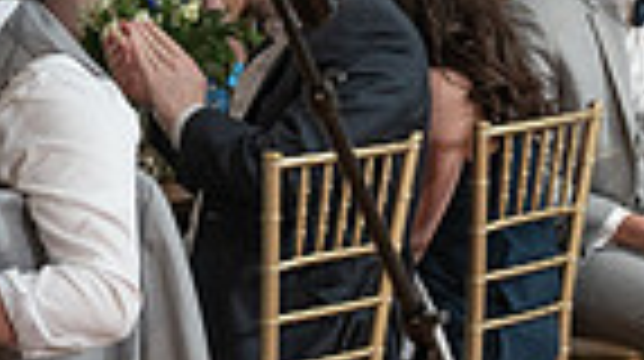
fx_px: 3479
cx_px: 59
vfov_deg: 5.9
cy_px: 101
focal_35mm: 204
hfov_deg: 10.5
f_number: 5
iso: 2000
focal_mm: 48
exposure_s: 1/200
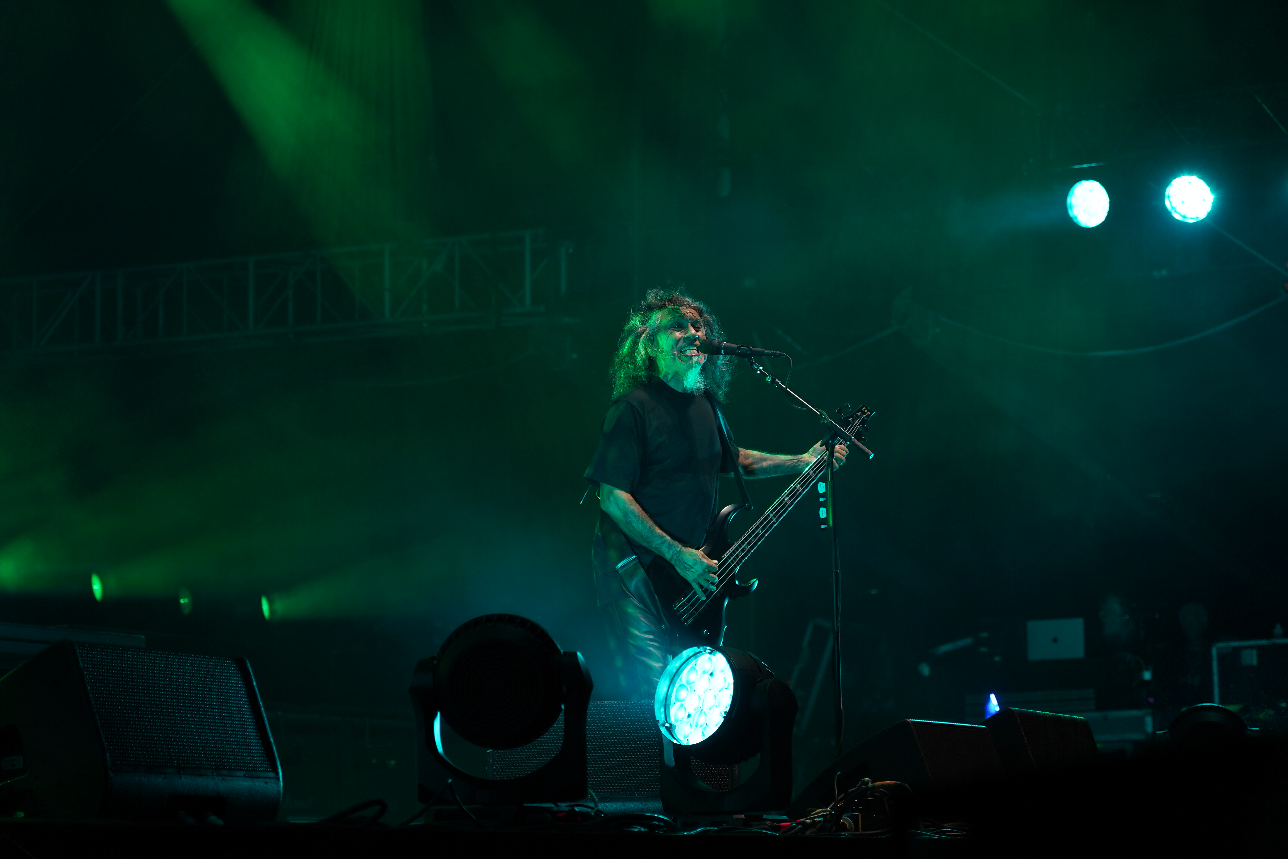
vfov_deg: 13.0
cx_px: 644
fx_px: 3756
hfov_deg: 19.5
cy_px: 430
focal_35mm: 105
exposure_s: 1/125
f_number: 4
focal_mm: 105
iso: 640
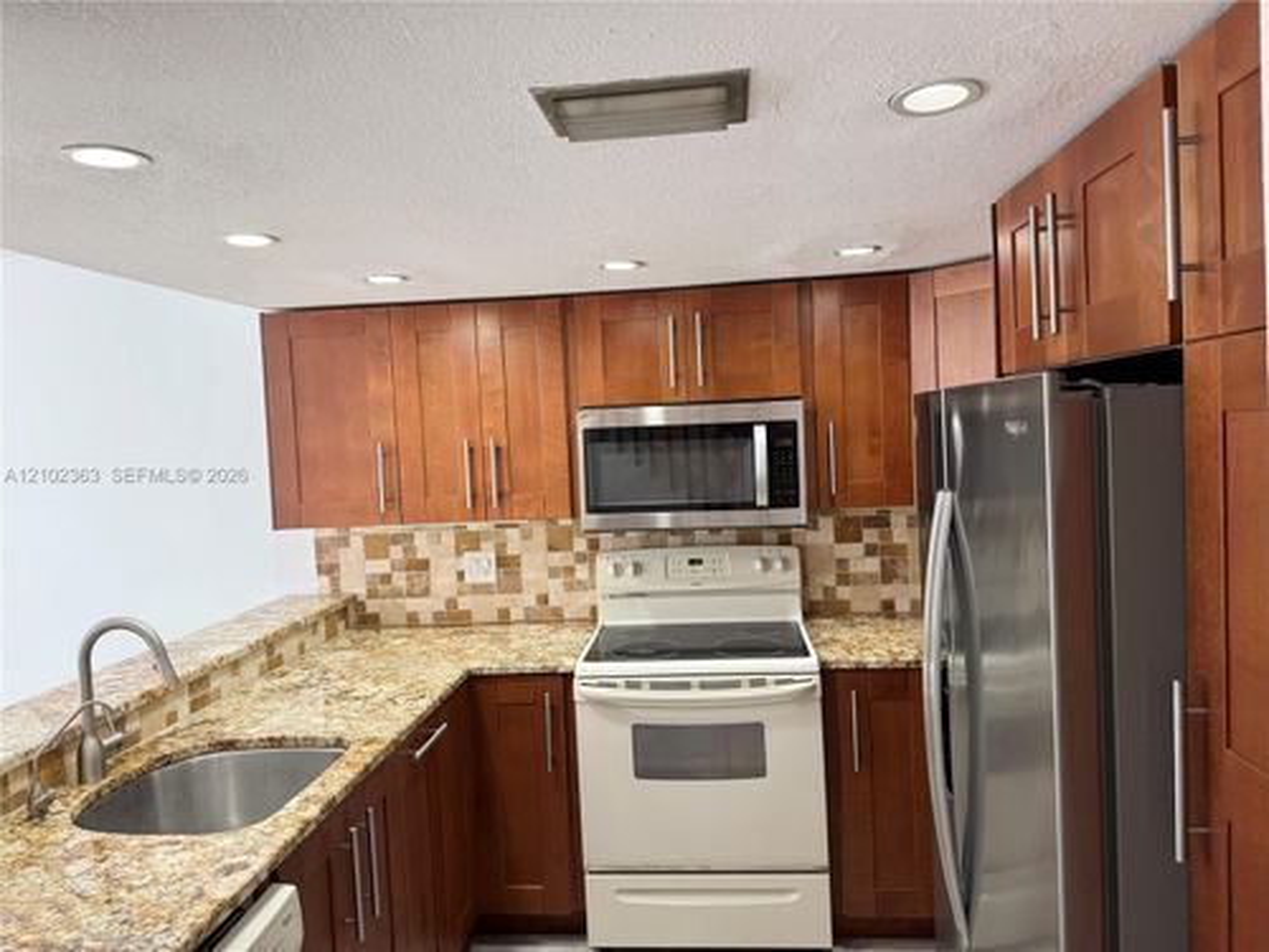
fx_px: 880
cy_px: 476
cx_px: 634
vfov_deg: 56.8
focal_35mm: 24
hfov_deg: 71.6
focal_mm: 6.76
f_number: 1.78
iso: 160
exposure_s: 1/60
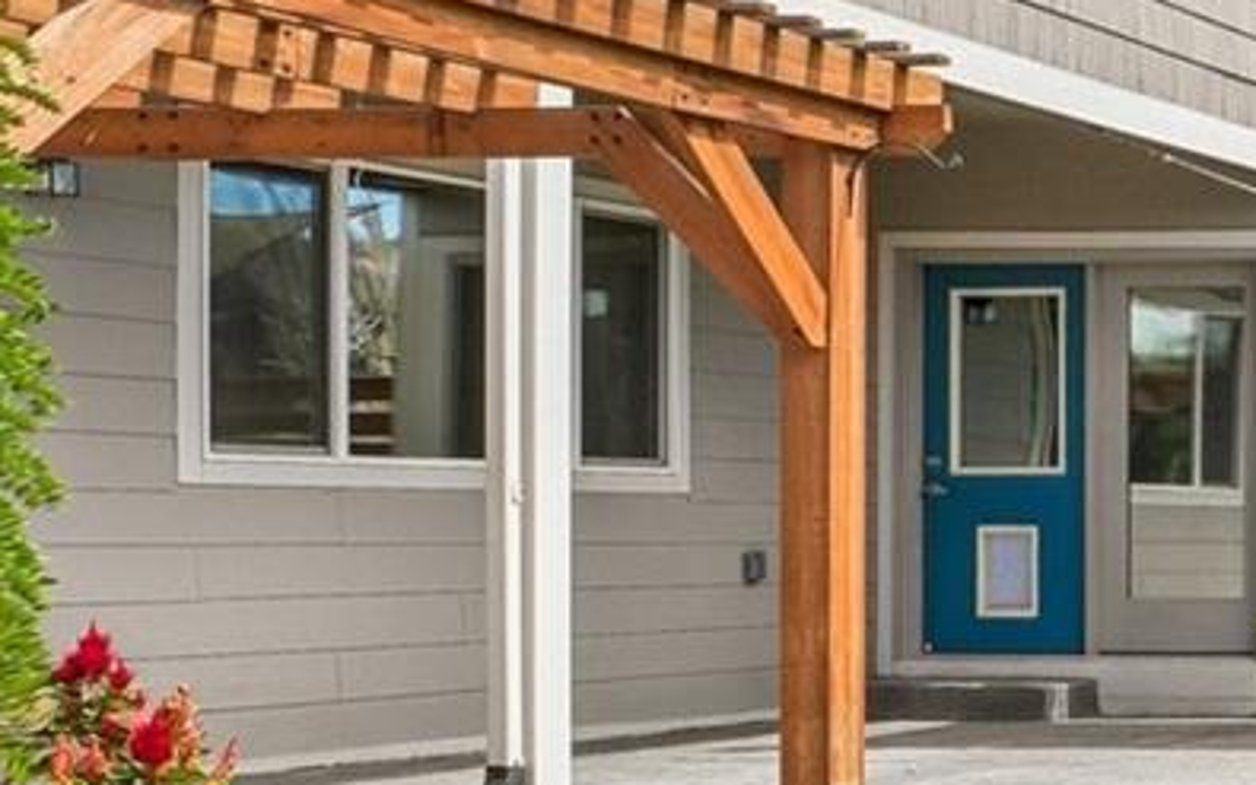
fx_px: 2330
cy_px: 543
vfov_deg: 19.1
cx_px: 2493
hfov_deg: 19.0
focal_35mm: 68
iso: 100
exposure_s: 1/350
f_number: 8
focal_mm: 11
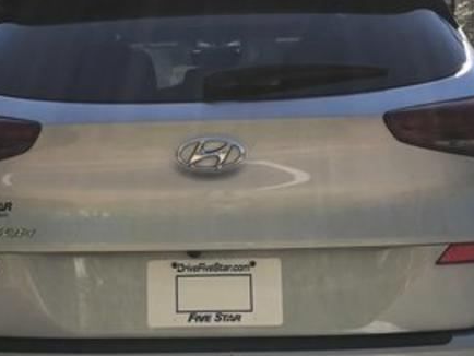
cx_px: 187
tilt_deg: -5.3
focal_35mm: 66
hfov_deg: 29.3
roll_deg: +1.8
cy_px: 225
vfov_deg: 22.2
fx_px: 904
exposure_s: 1/1153
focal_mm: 3.99
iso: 20
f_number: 1.8
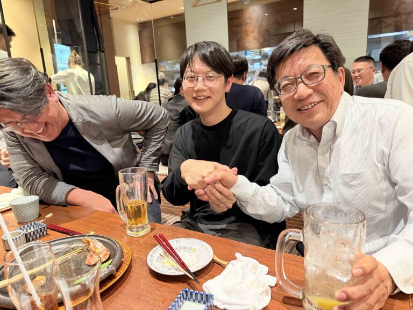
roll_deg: +2.2
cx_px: 206
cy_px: 155
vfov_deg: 56.8
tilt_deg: -11.7
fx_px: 286
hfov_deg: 71.6
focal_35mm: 24
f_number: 1.78
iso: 400
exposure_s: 1/50
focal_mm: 6.76
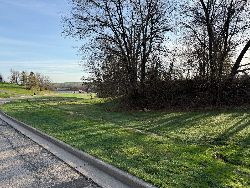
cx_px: 125
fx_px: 173
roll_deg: +1.4
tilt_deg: -4.9
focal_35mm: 24
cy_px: 94
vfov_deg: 56.8
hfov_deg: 71.6
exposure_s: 1/2299
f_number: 1.78
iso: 80
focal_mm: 6.76
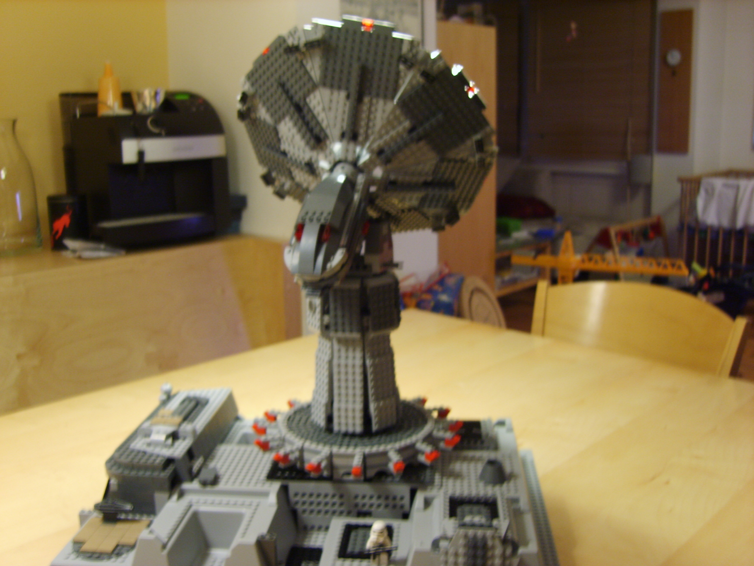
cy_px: 283
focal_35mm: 35
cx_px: 377
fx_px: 762
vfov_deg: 40.7
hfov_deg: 52.6
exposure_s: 1/6
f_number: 2.8
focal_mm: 7.4
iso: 123
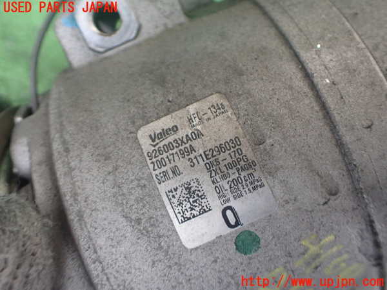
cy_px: 145
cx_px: 194
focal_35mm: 30
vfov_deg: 46.8
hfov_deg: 60.0
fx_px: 335
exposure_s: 1/80
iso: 800
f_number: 2.3
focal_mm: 5.4
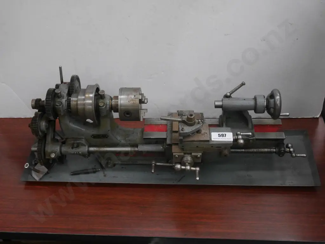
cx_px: 162
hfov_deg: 42.9
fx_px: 413
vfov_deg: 32.9
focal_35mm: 44
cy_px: 122
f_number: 4.9
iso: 3200
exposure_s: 1/80
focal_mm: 22
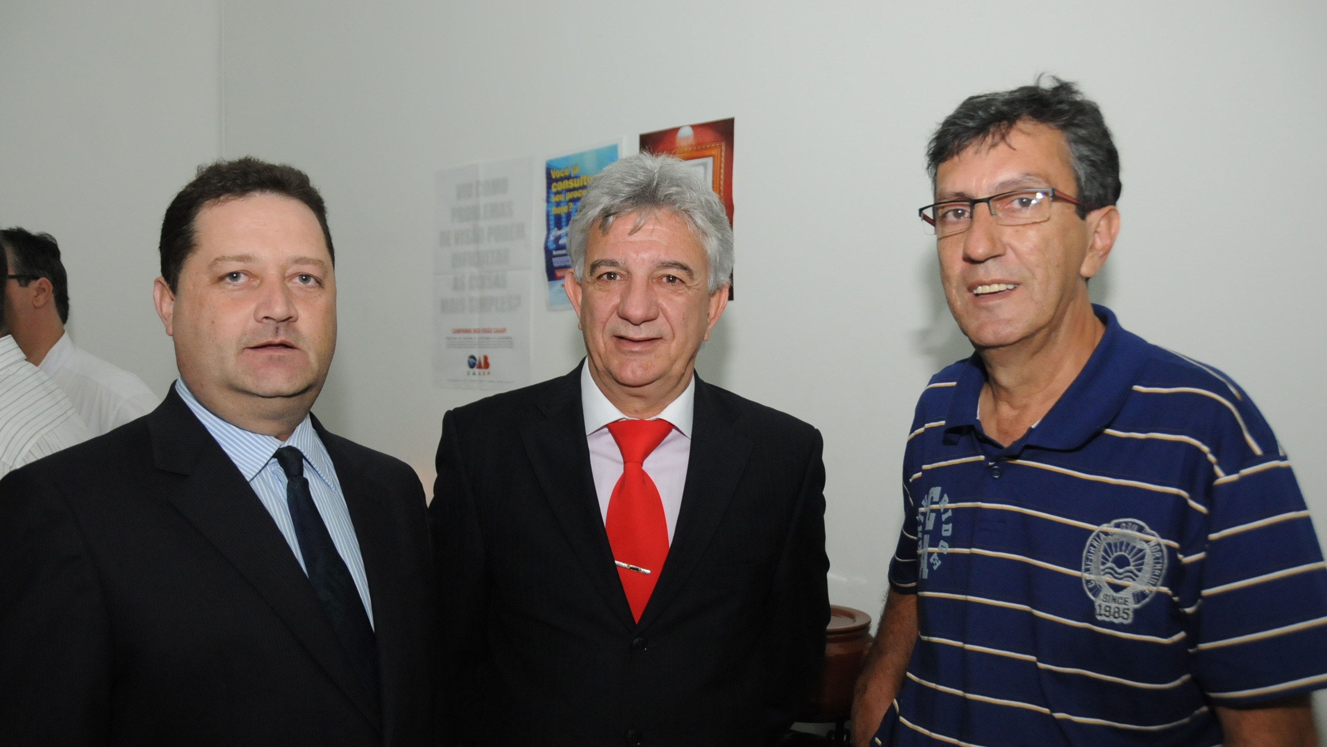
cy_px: 436
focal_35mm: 35
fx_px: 1232
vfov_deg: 33.6
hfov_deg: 56.6
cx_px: 657
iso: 1250
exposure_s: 1/250
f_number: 3.8
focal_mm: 22
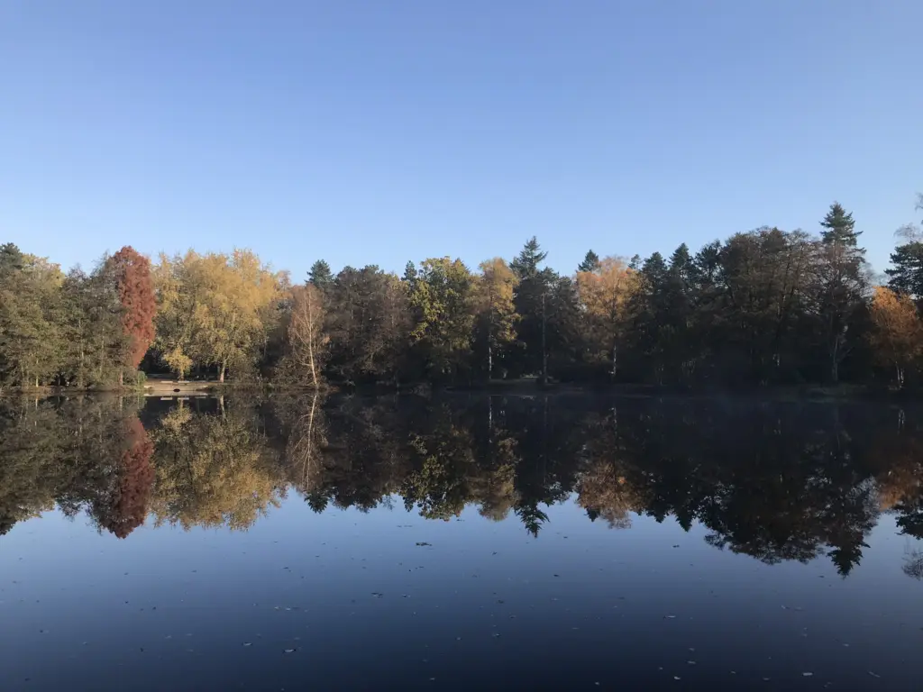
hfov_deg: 63.4
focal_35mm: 28
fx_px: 747
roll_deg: -0.6
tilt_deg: +1.8
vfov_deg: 49.7
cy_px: 346
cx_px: 462
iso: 20
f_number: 1.8
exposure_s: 1/967
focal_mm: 3.99
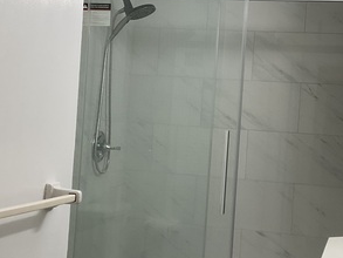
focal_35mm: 66
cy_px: 109
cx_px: 221
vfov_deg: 22.3
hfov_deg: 29.2
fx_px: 654
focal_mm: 3
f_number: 1.8
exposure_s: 1/120
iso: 32
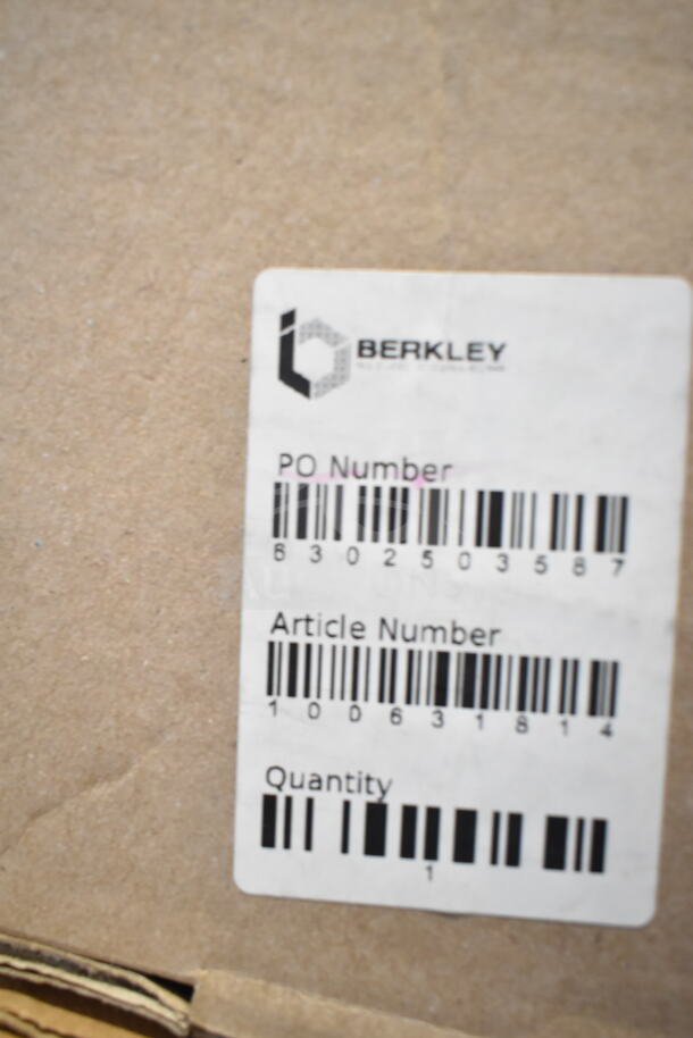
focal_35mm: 30
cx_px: 346
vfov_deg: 61.9
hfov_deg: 43.6
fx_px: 866
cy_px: 519
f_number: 4
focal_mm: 20
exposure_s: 1/60
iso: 1600
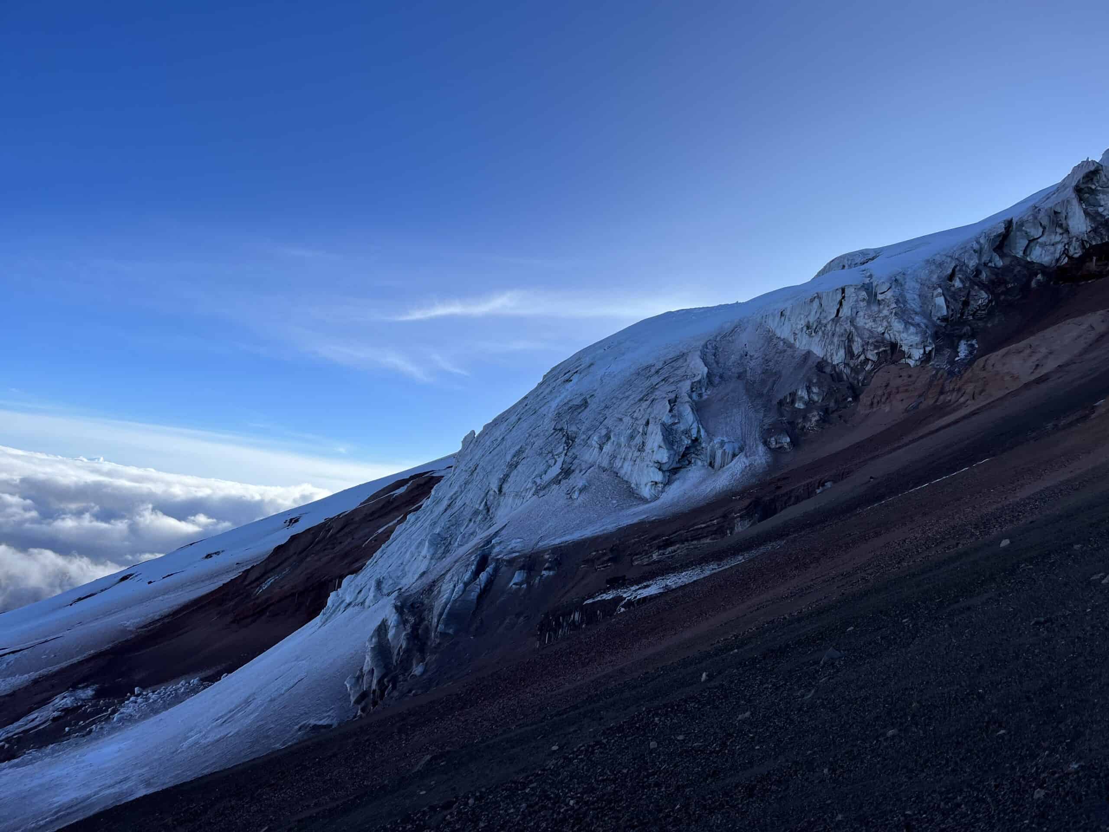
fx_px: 833
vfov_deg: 53.1
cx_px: 554
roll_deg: -9.0
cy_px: 416
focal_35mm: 26
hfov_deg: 67.3
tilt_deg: +10.1
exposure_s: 1/3215
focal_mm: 5.1
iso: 50
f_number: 1.6
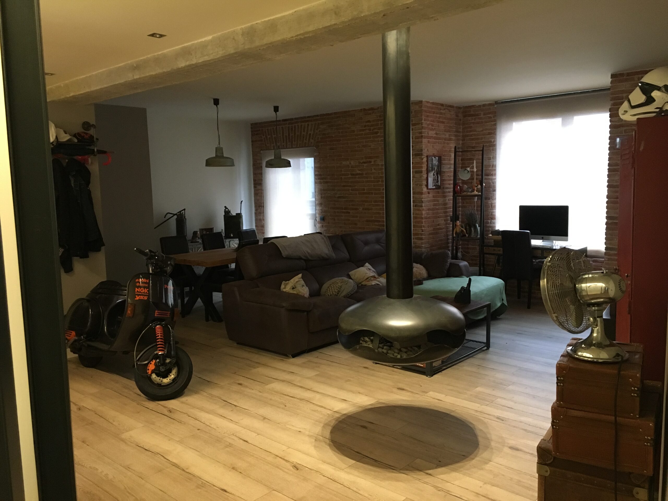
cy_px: 250
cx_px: 334
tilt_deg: -5.8
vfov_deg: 48.2
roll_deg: +2.0
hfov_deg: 61.7
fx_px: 560
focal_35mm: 29
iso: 200
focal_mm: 4.15
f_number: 2.2
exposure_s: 1/25
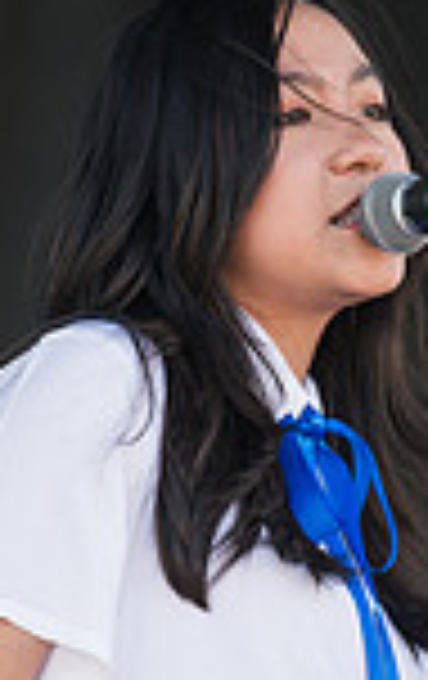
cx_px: 300
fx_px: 8154
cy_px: 657
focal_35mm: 439
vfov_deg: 4.8
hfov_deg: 3.0
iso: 320
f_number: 5
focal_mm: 145
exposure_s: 1/320
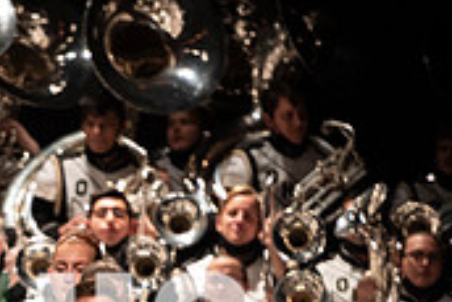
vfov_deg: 2.0
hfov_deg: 3.1
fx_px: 8469
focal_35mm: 674
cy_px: 394
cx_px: 53
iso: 2500
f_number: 2.8
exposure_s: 1/500
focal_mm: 200
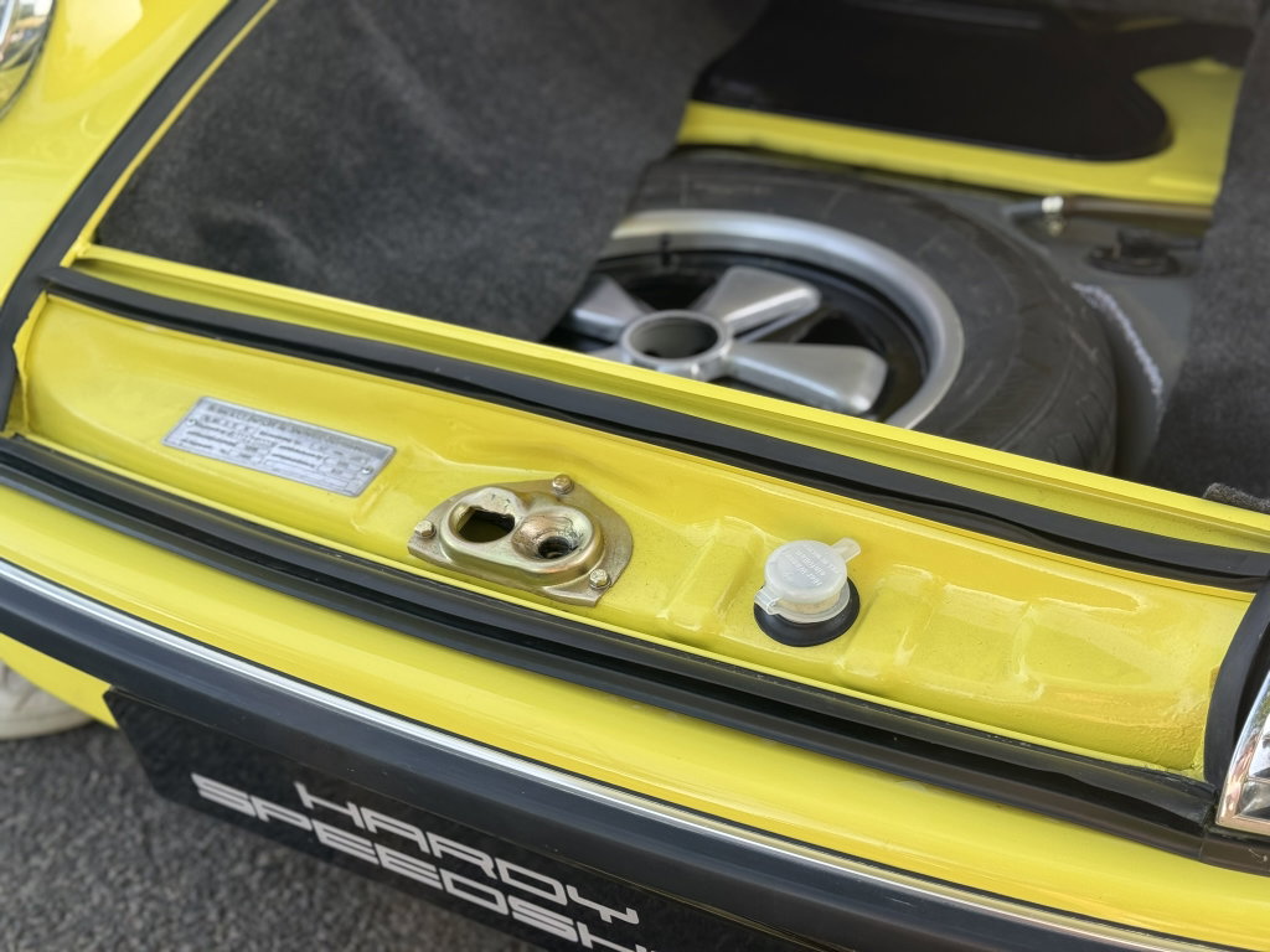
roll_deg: +0.4
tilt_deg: -23.3
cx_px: 635
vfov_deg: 30.3
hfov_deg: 39.7
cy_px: 476
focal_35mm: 48
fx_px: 1761
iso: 64
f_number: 1.78
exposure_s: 1/245
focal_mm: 6.76
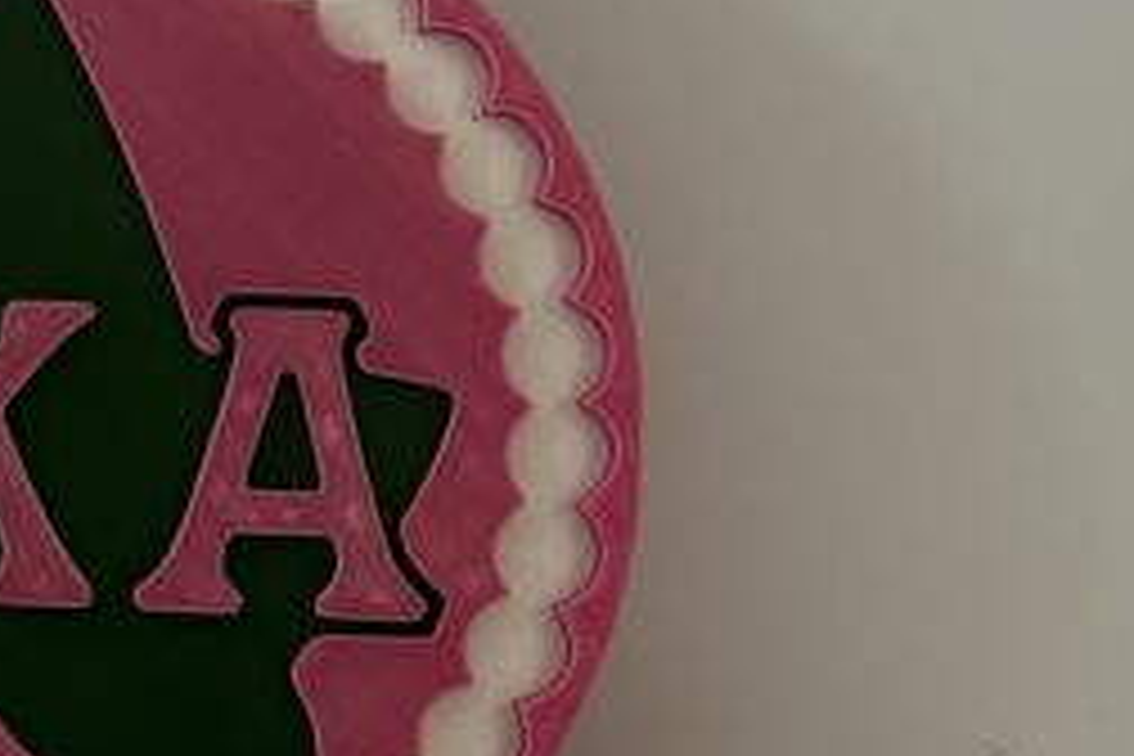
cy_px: 482
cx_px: -90
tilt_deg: -18.8
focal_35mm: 86
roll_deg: +1.3
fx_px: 2709
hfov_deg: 22.4
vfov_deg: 15.9
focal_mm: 5.7
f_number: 1.5
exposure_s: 1/60
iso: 200
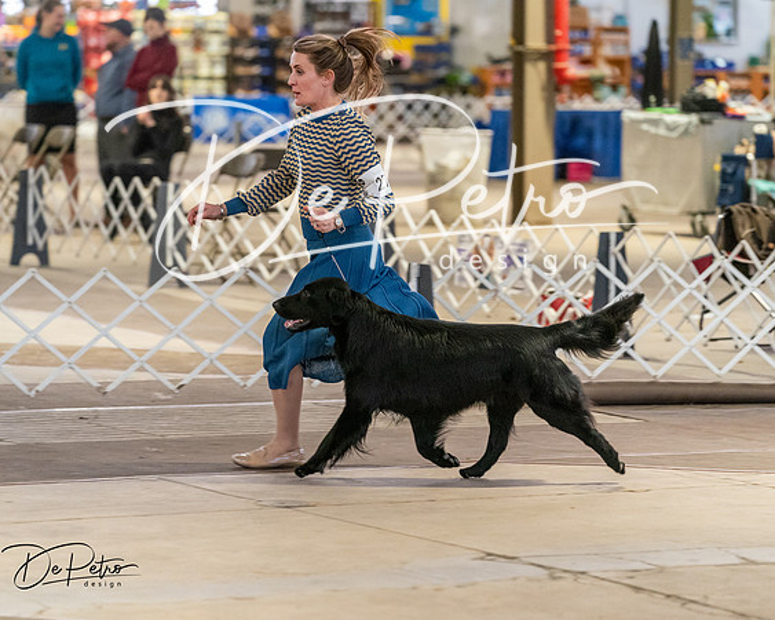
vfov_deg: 8.4
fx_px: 4235
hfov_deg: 10.5
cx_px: 388
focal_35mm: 185
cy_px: 310
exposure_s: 1/250
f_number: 3.5
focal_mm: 164
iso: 6400
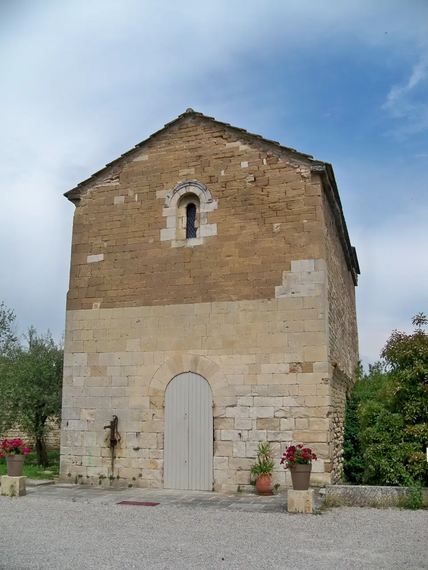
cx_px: 214
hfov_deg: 40.7
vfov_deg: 52.6
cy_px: 285
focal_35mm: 35
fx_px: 577
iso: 100
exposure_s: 1/500
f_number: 6.2
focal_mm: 6.2
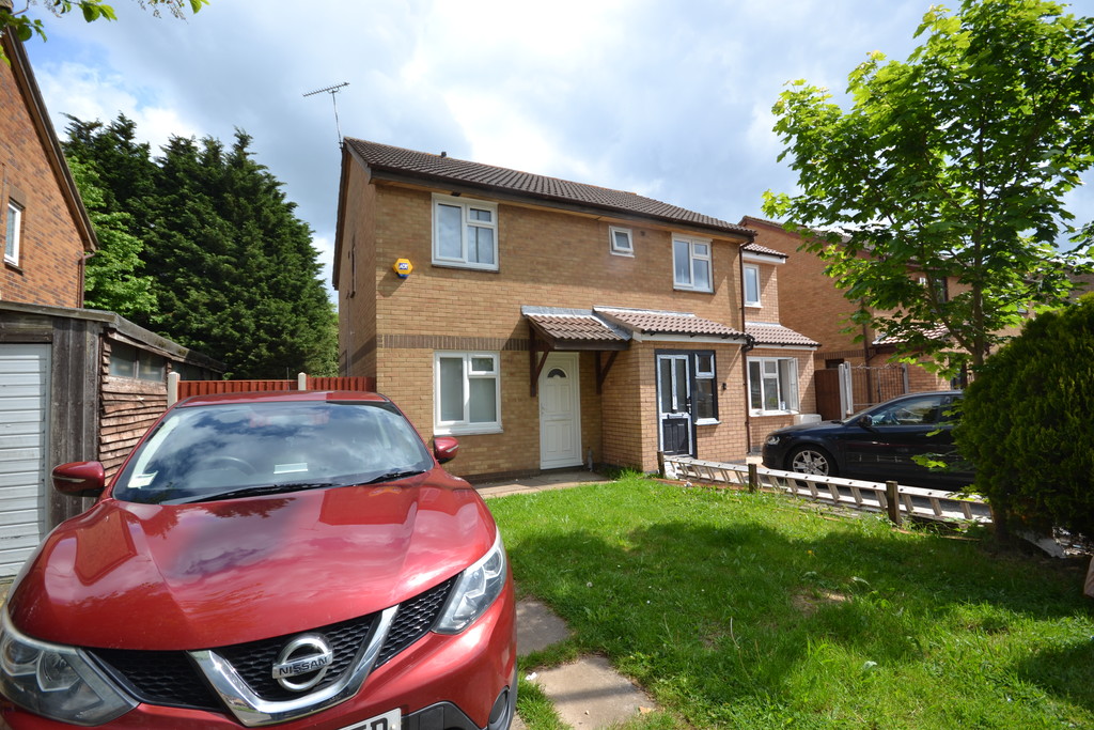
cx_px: 547
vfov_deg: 77.3
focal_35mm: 15
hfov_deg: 100.4
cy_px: 365
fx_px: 456
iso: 100
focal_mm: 10
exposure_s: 1/200
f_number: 7.1
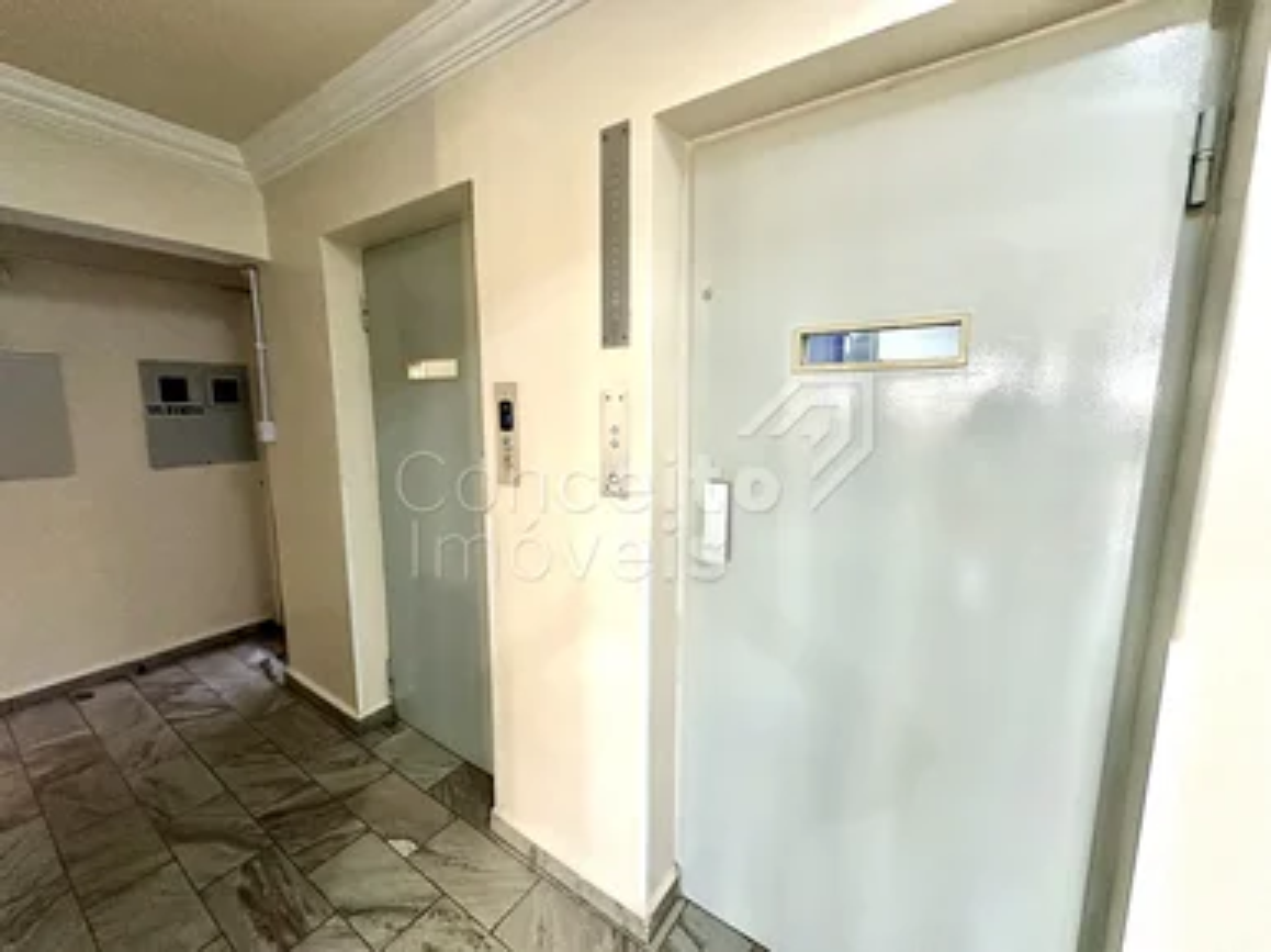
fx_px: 514
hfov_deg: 102.1
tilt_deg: -7.3
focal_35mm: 14
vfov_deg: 85.6
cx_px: 636
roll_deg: +0.2
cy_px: 476
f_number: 2.2
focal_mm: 2.22
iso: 500
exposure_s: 1/60
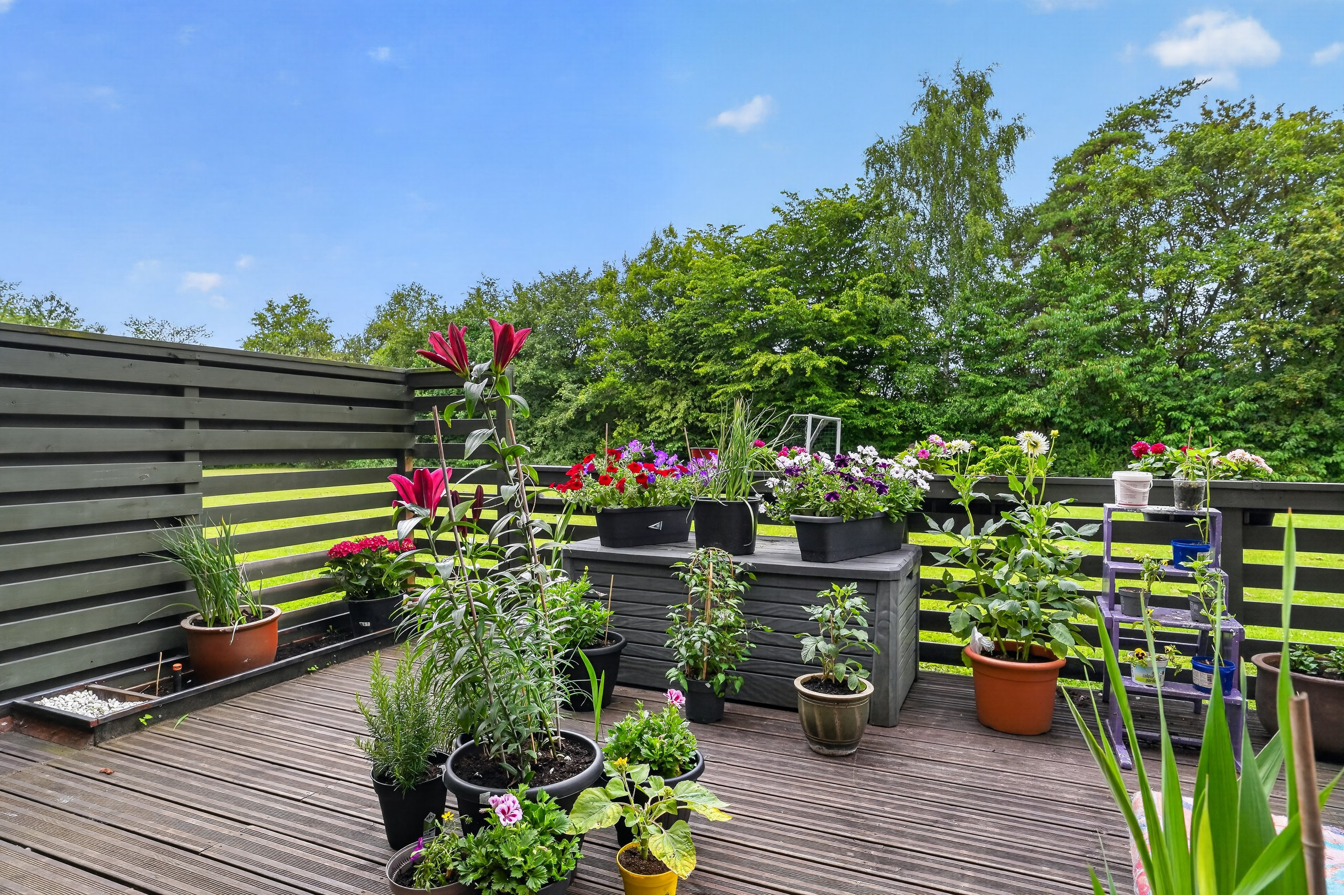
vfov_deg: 61.9
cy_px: 448
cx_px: 672
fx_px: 747
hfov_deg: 84.0
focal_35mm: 20
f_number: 8
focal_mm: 20
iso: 400
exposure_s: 1/160
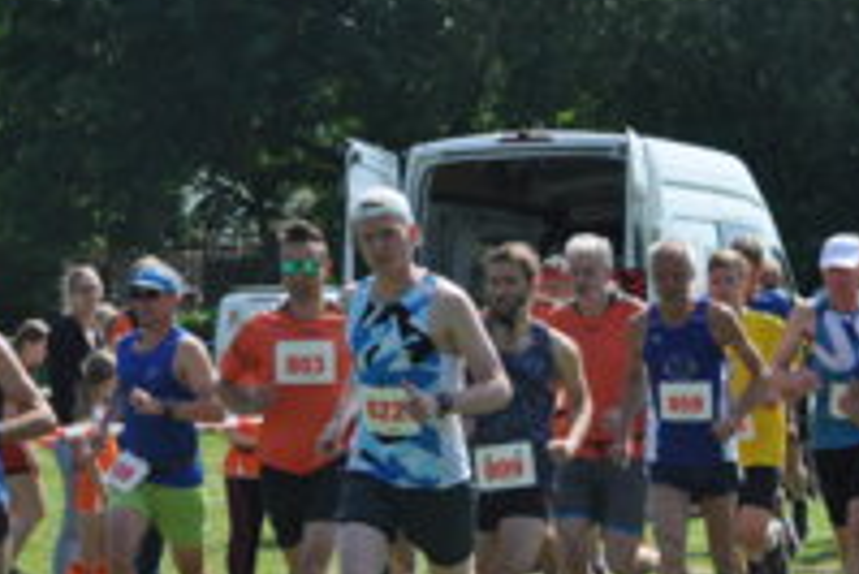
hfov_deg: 11.0
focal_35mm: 187
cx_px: 540
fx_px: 4465
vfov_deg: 7.3
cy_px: 470
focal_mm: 62
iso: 200
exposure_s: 1/320
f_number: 9
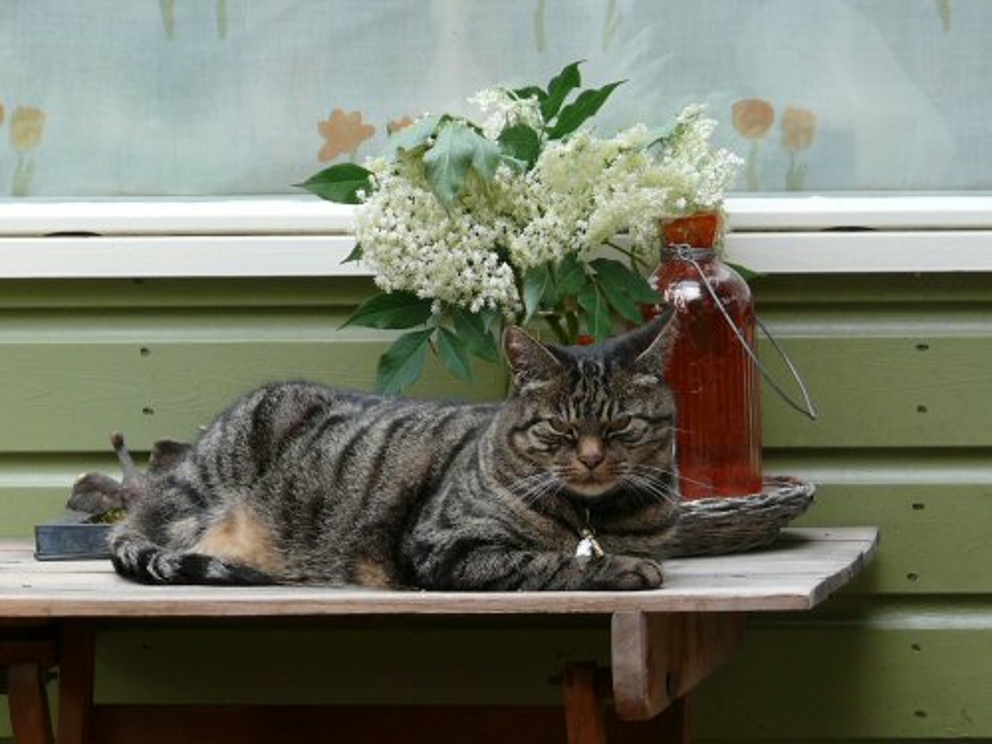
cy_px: 372
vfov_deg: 4.3
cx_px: 496
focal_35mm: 347
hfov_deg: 5.7
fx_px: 9944
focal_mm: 41.2
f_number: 4
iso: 100
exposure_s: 1/100
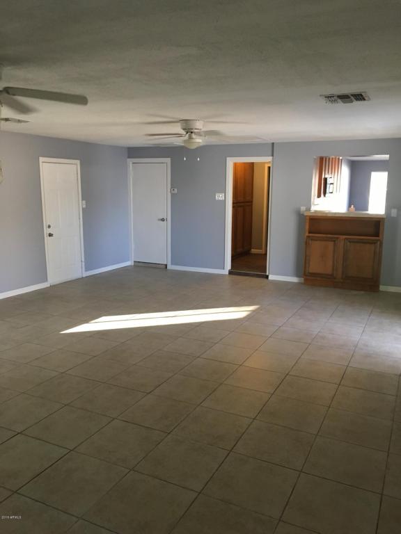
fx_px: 448
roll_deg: -0.7
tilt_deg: -9.7
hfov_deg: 48.2
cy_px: 267
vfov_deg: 61.7
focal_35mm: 29
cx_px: 200
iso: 100
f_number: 2.2
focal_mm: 4.15
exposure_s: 1/30
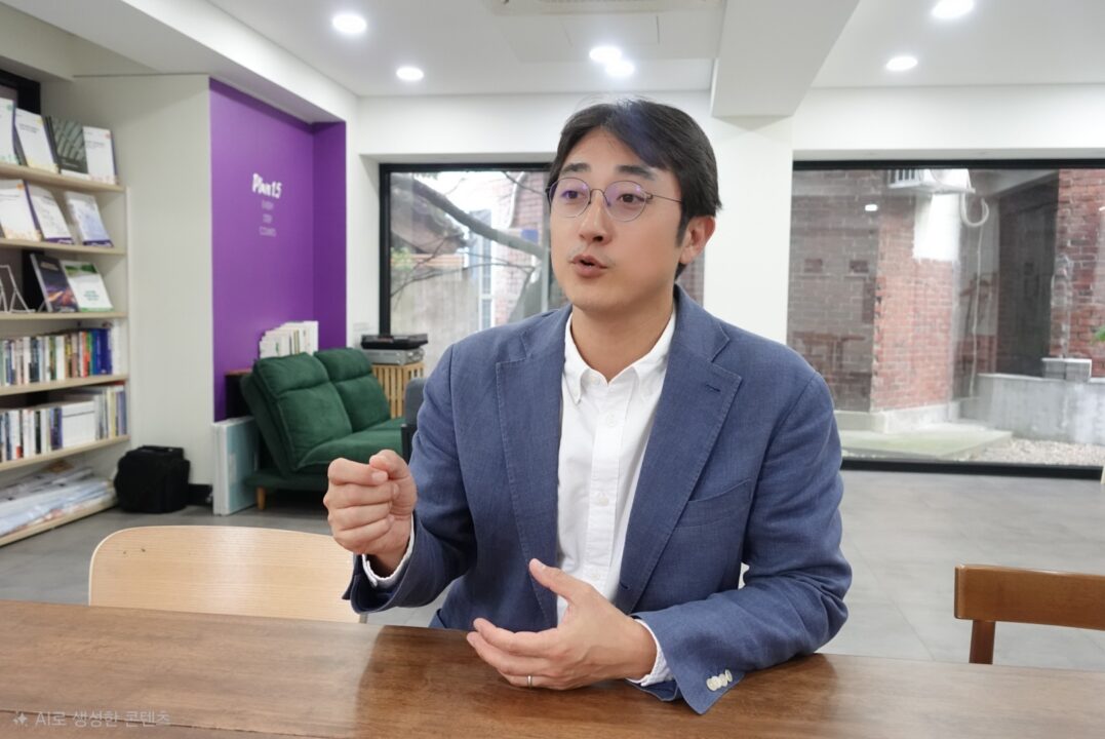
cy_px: 370
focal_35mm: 28
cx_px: 552
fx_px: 860
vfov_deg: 46.5
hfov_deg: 65.4
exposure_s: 1/250
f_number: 2.5
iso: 2000
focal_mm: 11.11
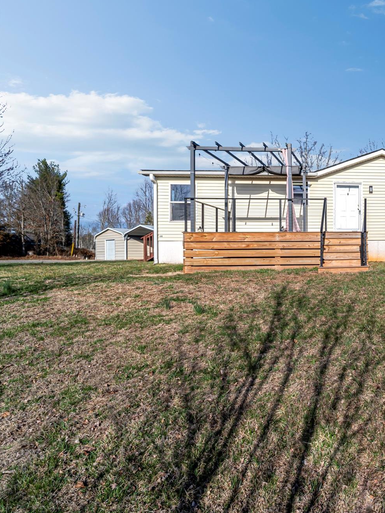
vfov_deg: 71.6
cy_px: 250
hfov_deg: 46.0
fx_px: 356
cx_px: 399
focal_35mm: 24
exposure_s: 1/1600
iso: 125
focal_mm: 16
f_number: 13
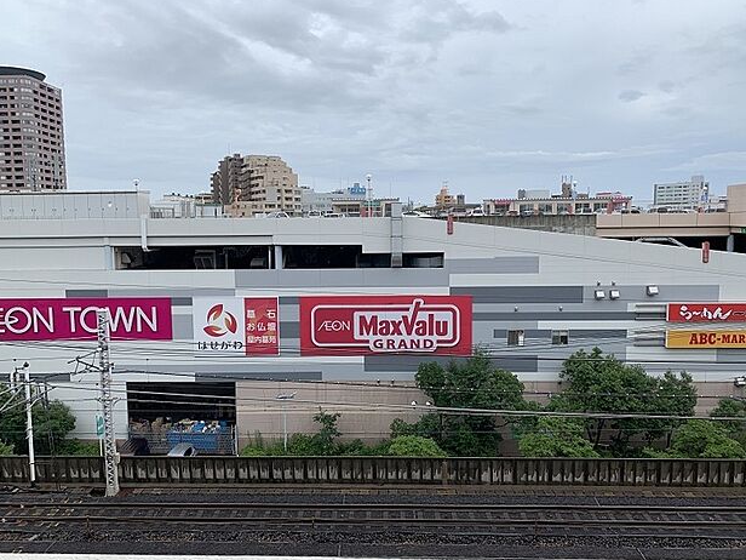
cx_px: 360
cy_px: 284
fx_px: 582
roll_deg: +1.7
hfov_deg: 65.3
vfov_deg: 51.4
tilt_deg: -5.7
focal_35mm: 27
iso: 25
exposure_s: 1/981
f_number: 1.8
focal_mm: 4.25
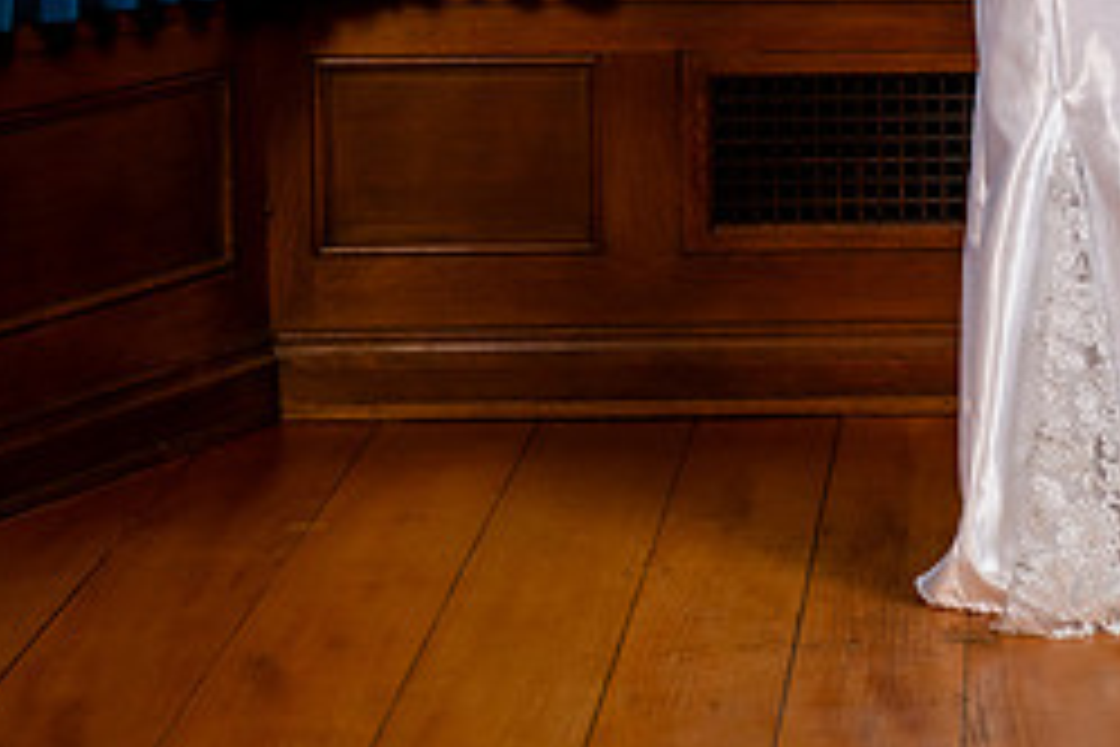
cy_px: -106
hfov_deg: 15.0
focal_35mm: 135
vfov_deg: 10.0
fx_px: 4200
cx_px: 1062
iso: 500
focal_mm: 58
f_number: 4
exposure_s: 1/250
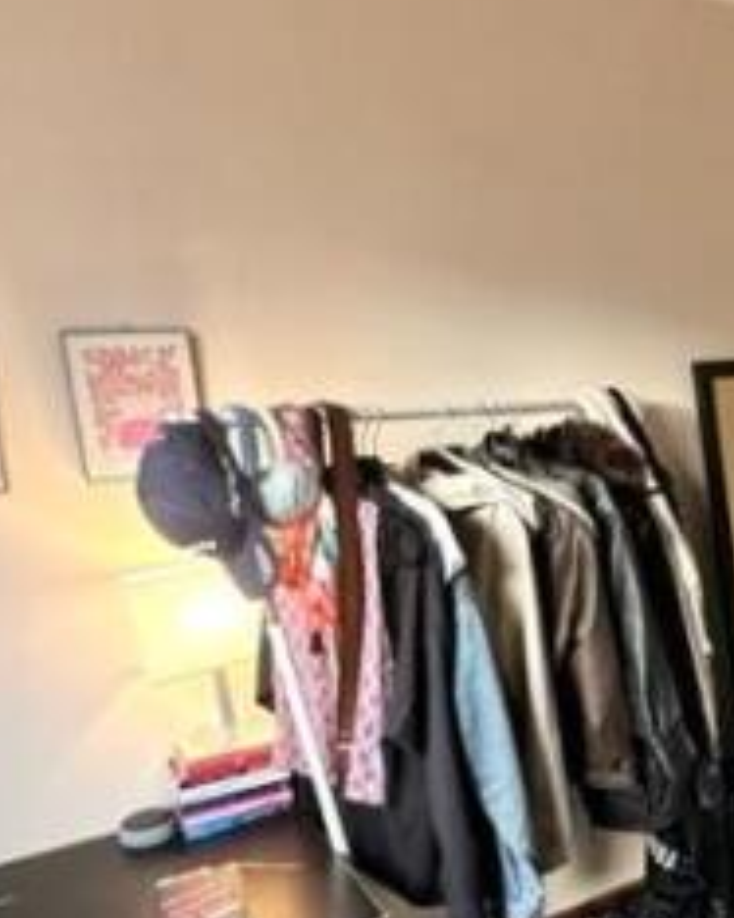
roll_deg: +3.0
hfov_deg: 41.4
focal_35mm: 34
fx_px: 924
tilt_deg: -12.4
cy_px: 606
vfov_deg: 51.9
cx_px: 591
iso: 320
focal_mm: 2.22
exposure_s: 1/59
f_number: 2.2
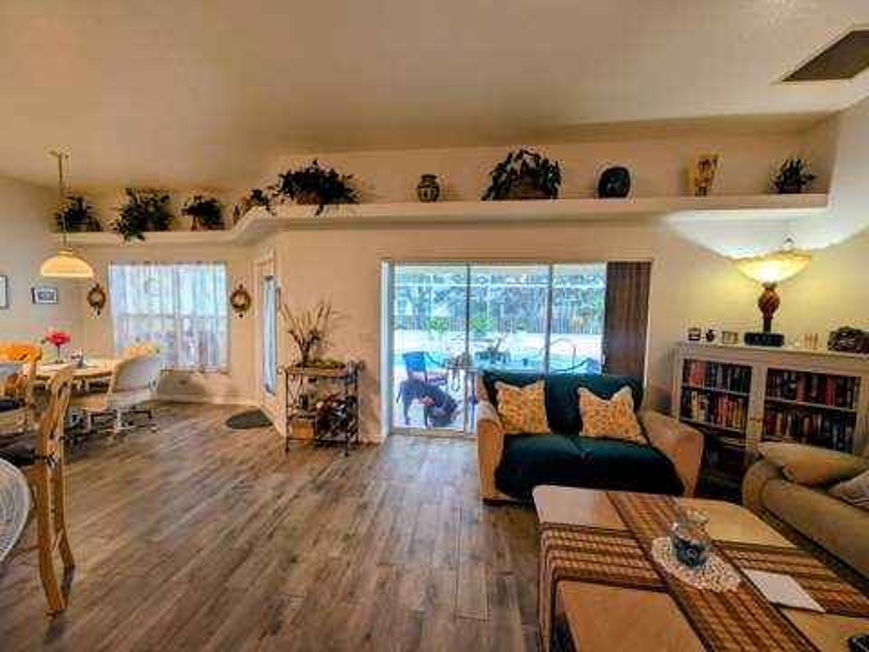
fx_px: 301
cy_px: 326
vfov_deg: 94.5
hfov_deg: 110.5
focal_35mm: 12
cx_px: 434
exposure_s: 1/120
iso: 89
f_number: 1.7
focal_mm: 2.02
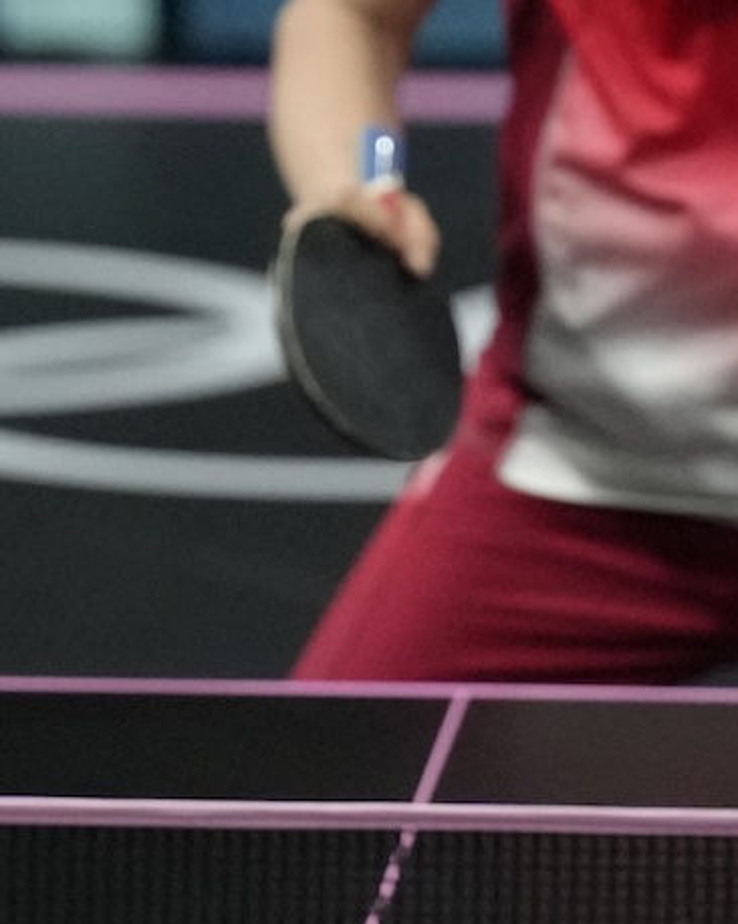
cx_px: 605
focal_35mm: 1844
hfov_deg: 0.8
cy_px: -274
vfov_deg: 1.1
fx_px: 50379
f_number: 2.8
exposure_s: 1/2500
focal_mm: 300
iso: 3200
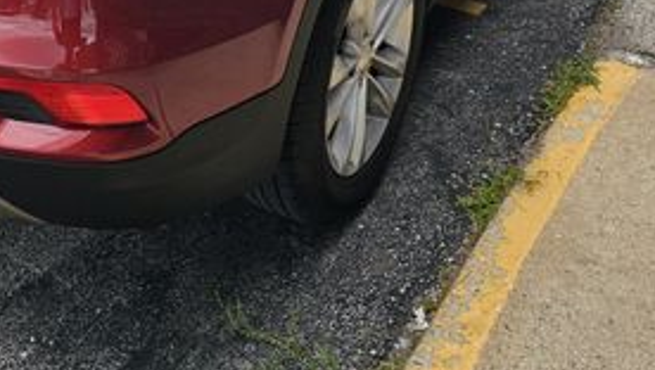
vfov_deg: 18.5
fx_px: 1009
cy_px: -183
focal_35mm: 58
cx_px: 90
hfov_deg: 34.4
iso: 10
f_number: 1.7
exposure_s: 1/423
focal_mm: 6.3
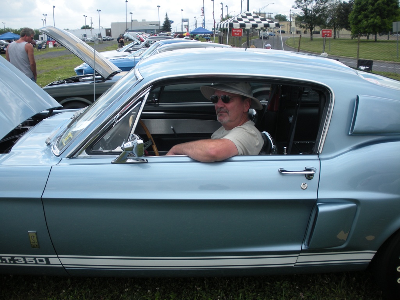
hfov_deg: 51.4
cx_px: 200
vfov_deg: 39.6
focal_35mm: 36
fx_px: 416
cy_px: 150
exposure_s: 1/436
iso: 64
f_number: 3.5
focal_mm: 6.3
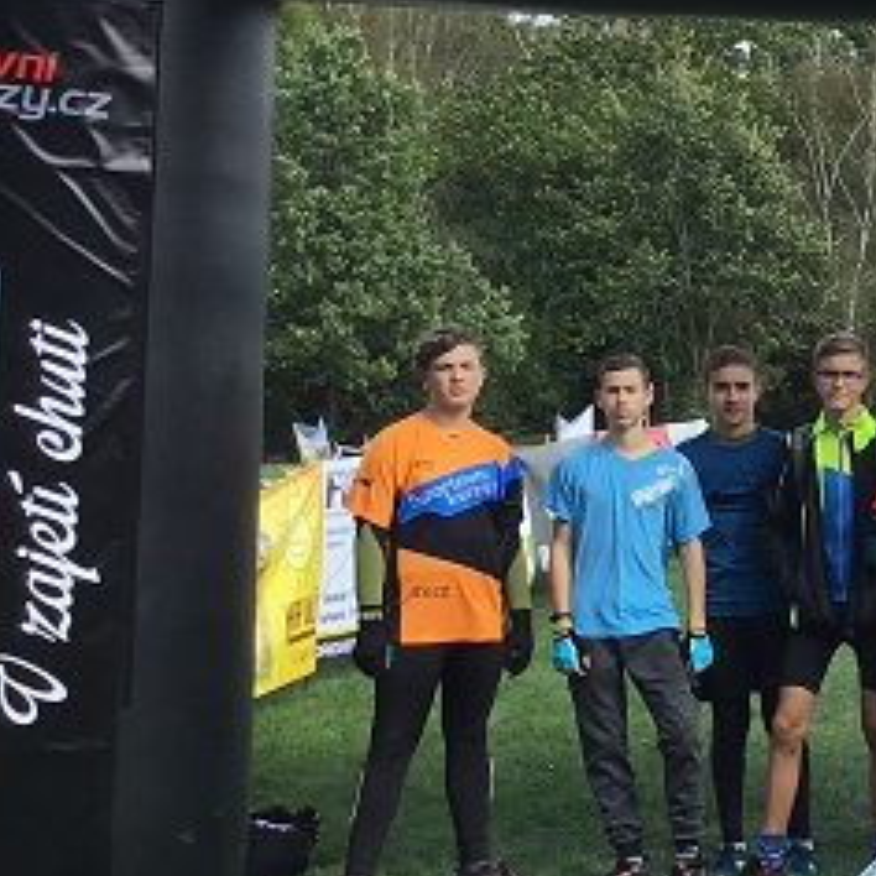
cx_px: 1210
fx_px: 2663
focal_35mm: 93
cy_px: 416
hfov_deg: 17.3
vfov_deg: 18.7
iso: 25
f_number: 2.4
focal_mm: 3.3
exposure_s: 1/617
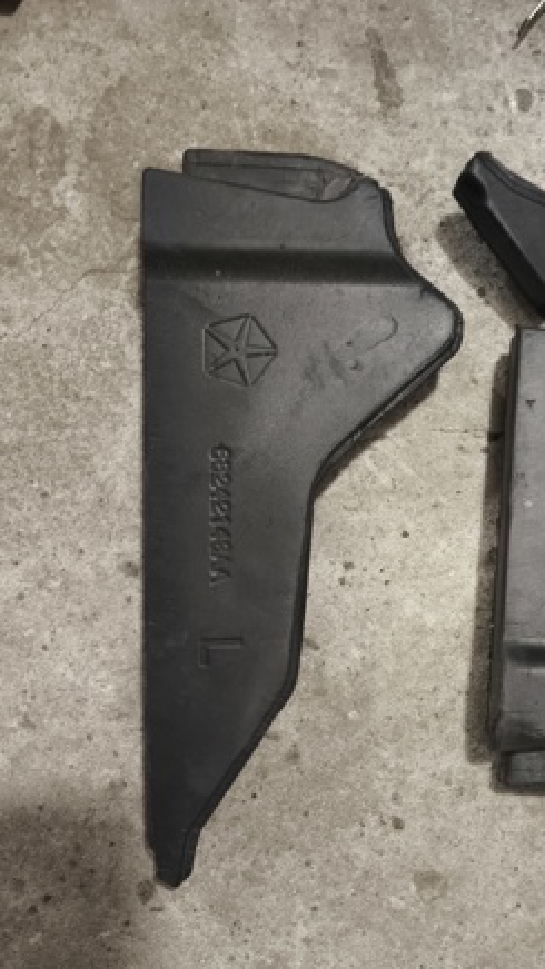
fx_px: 1028
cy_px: 525
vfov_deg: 50.4
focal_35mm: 40
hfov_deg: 28.5
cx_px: 494
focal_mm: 4.71
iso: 2500
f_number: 1.7
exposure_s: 1/25
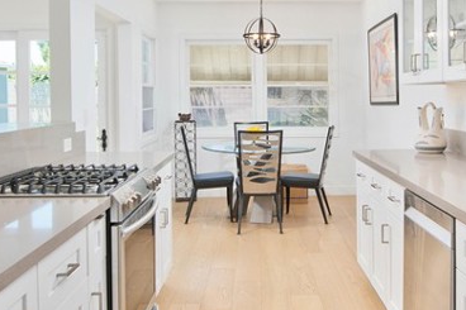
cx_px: 257
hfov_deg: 49.5
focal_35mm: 39
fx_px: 505
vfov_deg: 33.6
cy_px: 87
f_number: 5.6
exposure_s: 1/400
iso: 400
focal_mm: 14
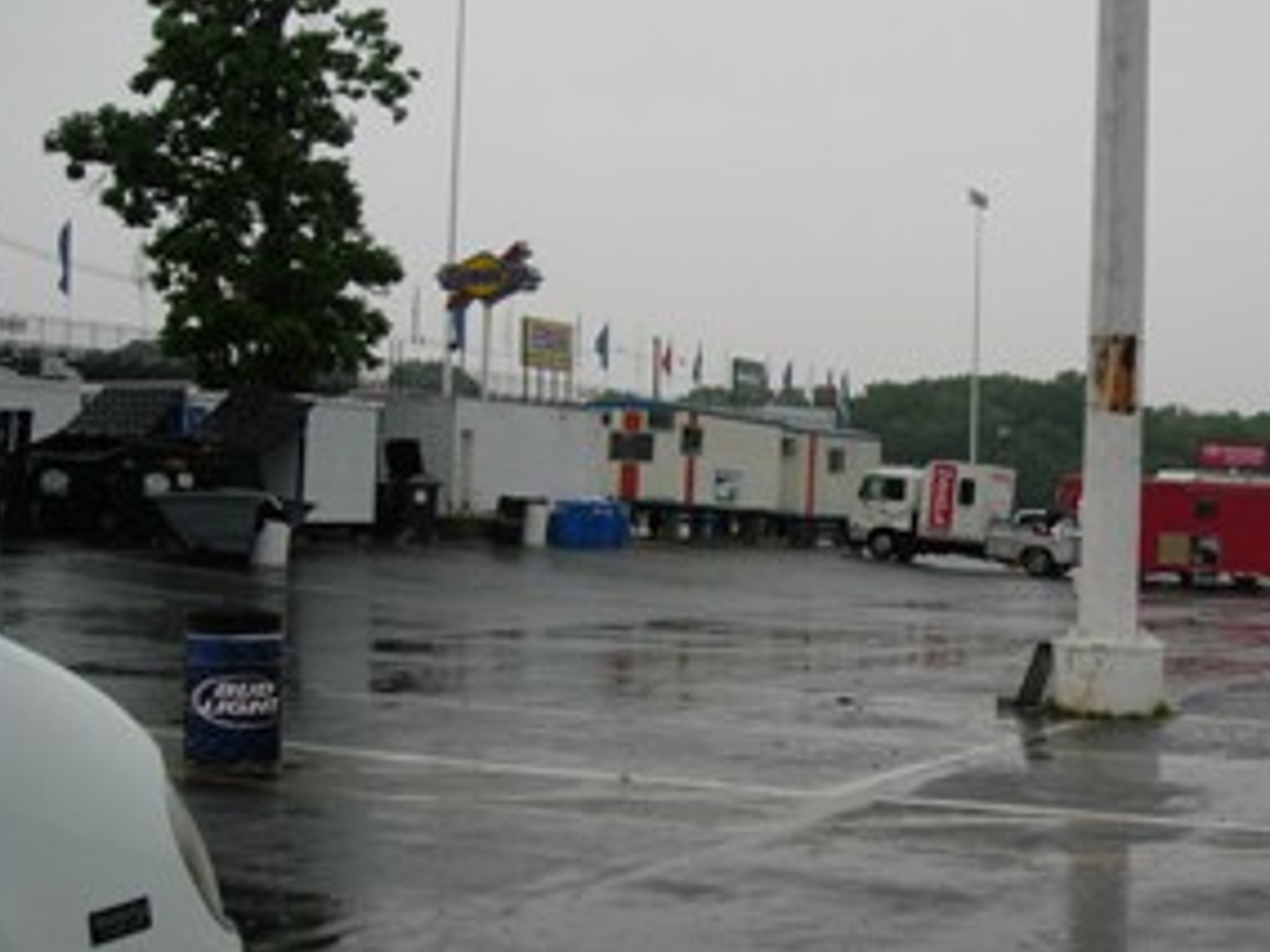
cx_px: 939
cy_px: 635
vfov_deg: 24.3
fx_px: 2201
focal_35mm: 60
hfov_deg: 31.7
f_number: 2.8
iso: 79
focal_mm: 7.8
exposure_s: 1/406
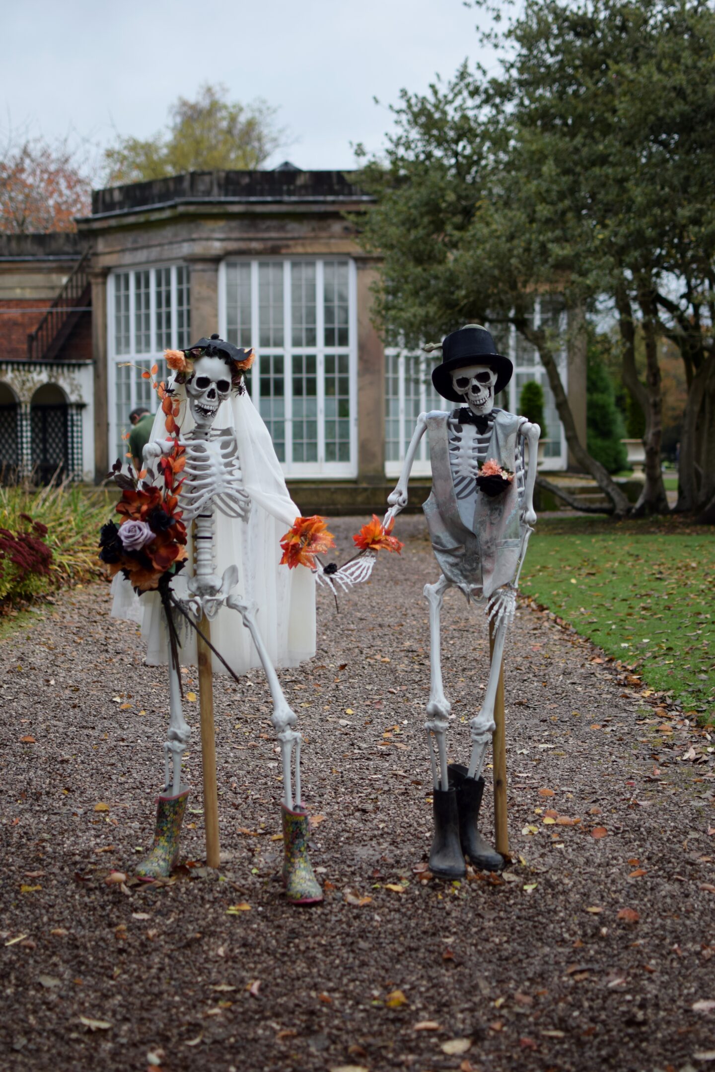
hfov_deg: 25.8
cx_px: 358
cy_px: 536
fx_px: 1564
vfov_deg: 37.9
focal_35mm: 52
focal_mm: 35
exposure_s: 1/1250
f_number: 2
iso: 100
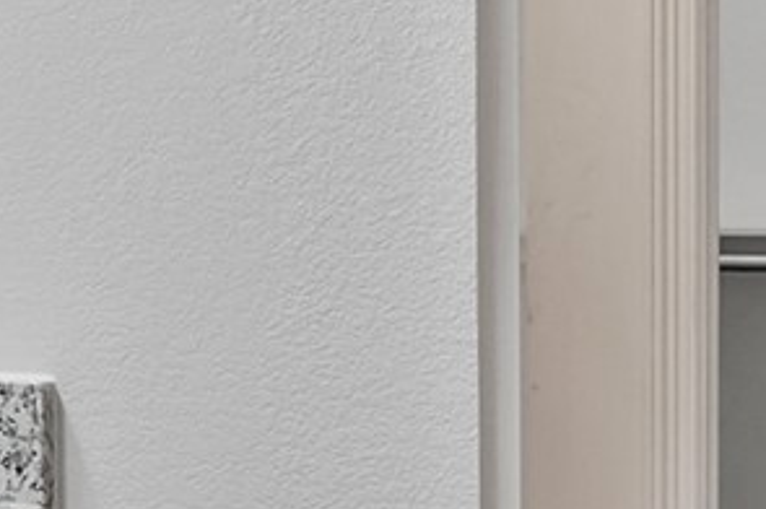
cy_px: 171
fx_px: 2508
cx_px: -296
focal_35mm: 118
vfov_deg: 11.6
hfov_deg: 16.2
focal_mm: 16
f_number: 8
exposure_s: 1/30
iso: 800
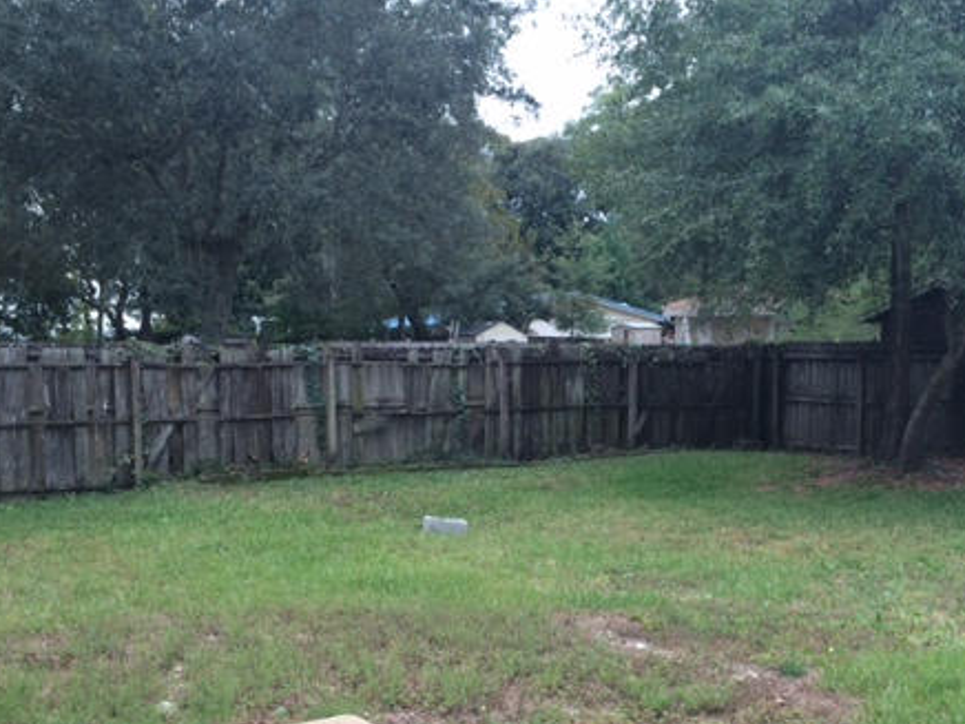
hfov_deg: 42.7
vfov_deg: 32.7
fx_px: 1227
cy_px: 456
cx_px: 591
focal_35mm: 44
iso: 50
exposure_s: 1/120
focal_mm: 4.12
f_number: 2.2
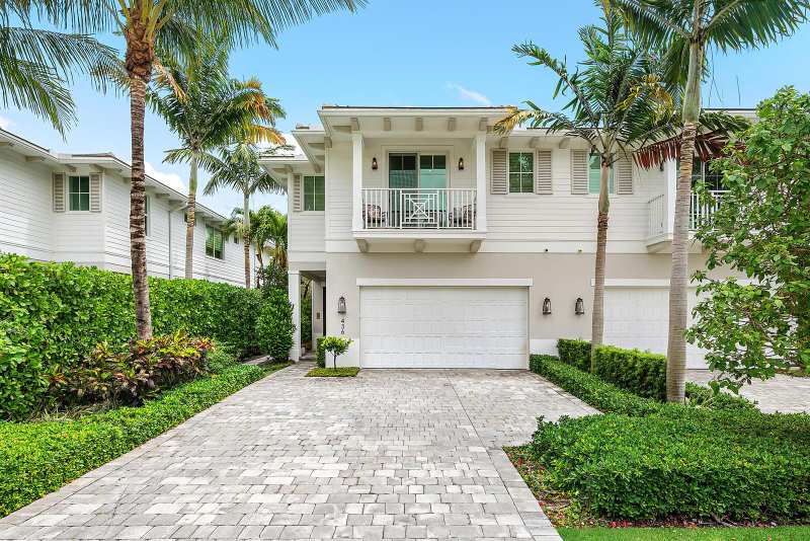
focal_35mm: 19
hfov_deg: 86.9
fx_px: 428
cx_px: 405
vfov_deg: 64.6
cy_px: 270
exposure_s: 1/160
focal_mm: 19
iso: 160
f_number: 8
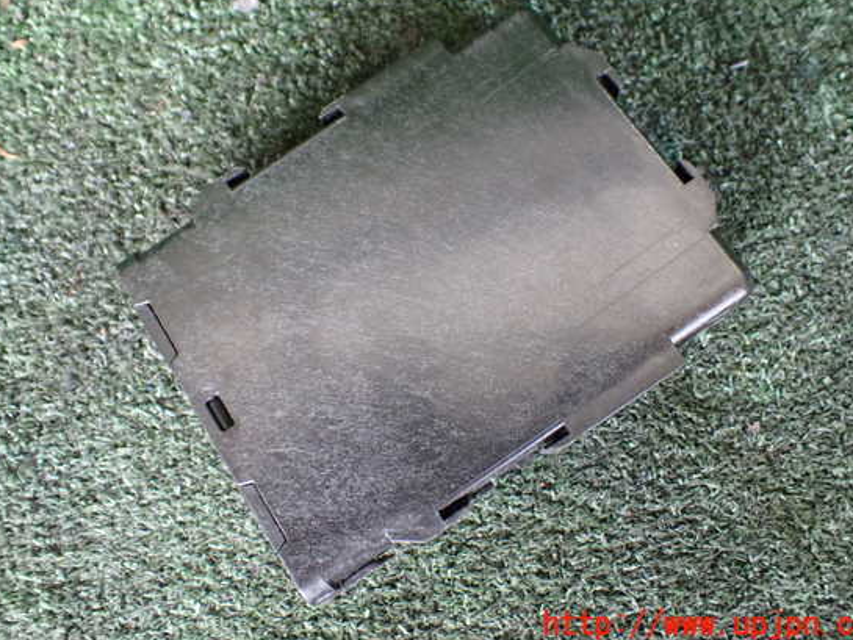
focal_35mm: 33
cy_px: 293
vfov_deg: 42.9
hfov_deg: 55.3
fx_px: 813
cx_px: 427
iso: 800
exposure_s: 1/100
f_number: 2.3
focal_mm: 5.4
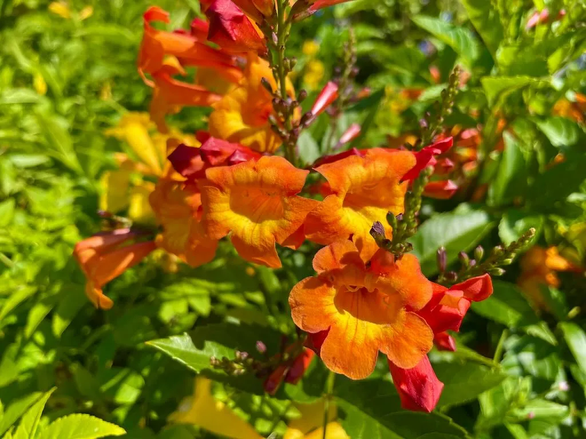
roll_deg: -2.1
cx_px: 293
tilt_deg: -25.5
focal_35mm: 26
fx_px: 440
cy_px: 220
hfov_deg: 67.3
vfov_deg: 53.1
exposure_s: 1/2020
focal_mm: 4.2
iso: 32
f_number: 1.6
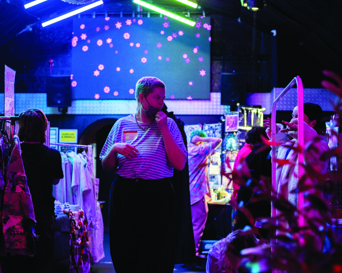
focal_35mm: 57
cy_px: 135
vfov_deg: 26.7
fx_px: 577
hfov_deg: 33.0
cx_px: 147
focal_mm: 50
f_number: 3.2
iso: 2000
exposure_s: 1/125
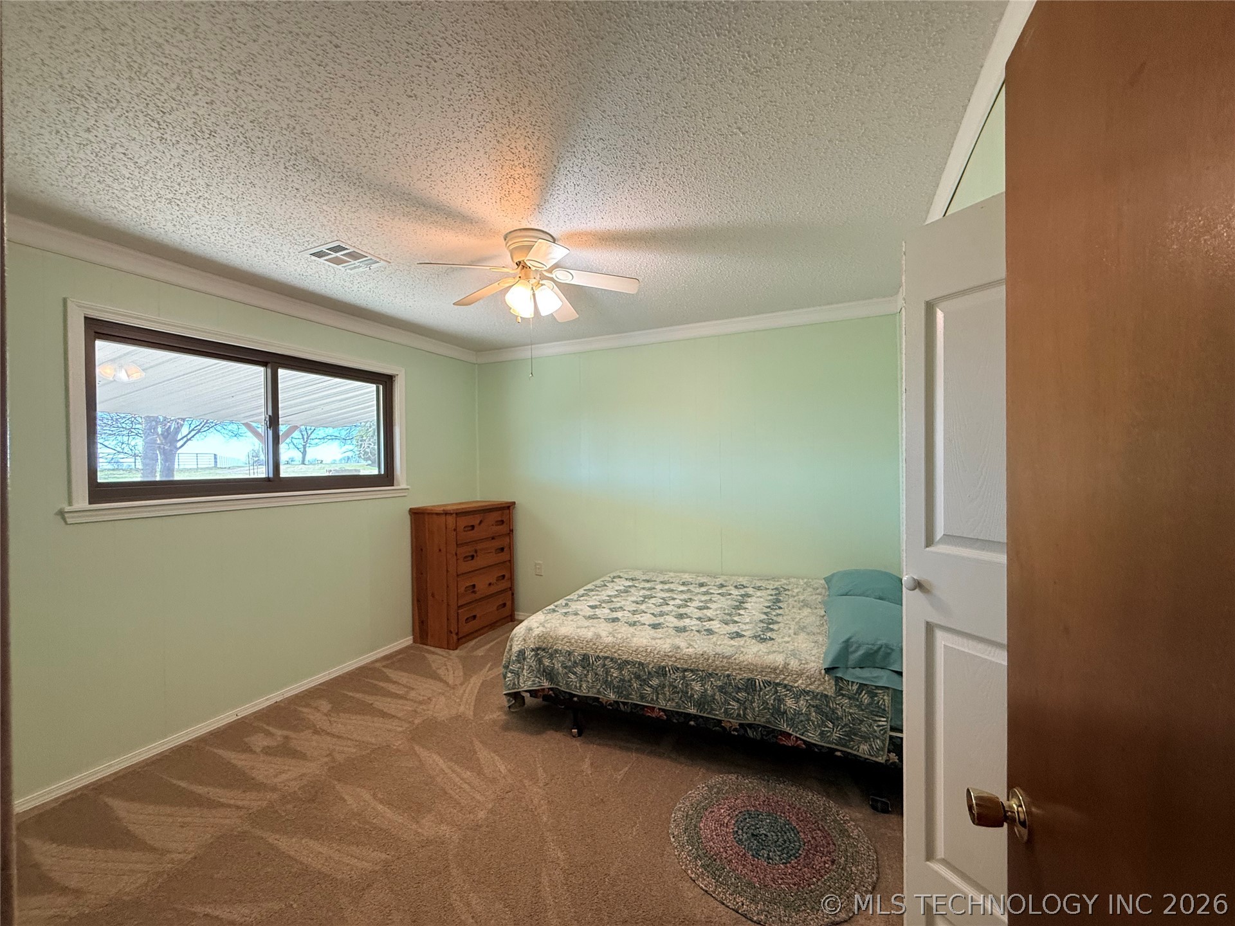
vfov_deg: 85.7
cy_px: 463
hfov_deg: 102.1
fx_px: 499
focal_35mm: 14
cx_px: 618
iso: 160
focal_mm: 2.22
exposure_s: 1/120
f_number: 2.2
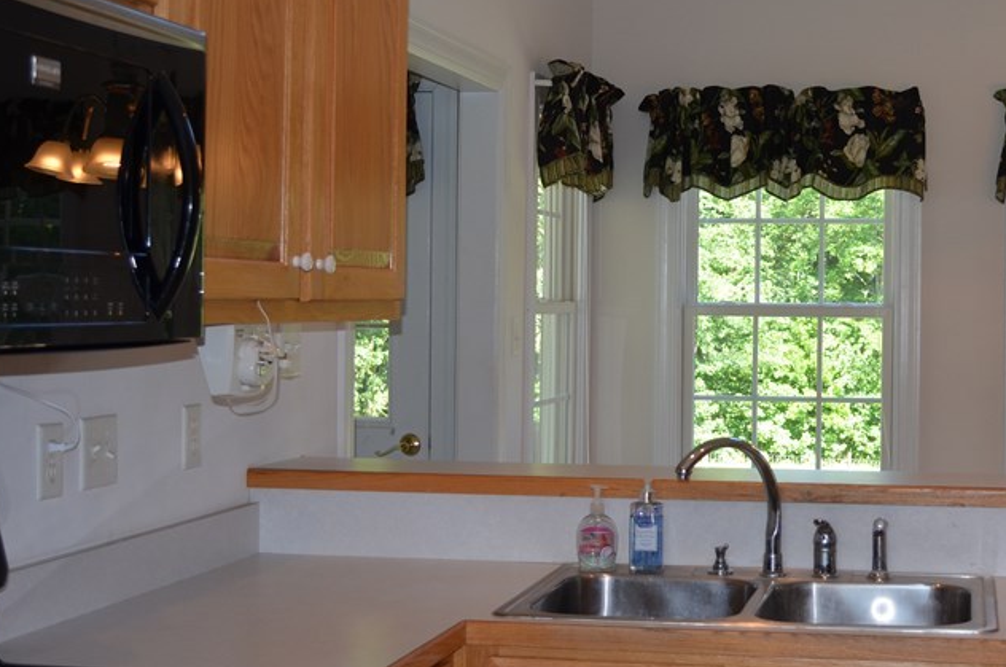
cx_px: 693
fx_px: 1729
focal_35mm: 62
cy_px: 324
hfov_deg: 32.1
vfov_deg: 21.8
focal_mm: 24
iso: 280
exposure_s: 1/125
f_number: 4
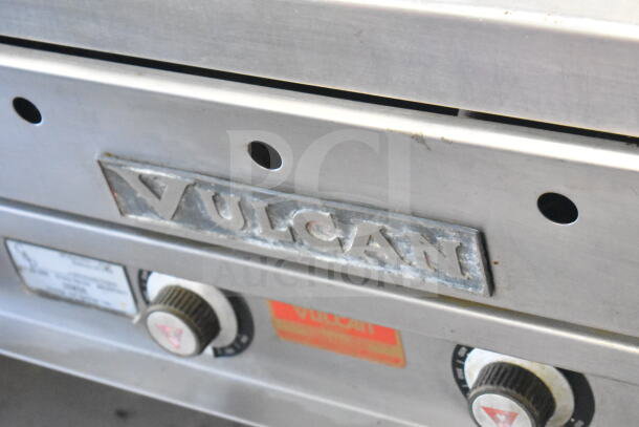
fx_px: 1465
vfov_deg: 16.6
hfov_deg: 24.6
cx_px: 320
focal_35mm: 82
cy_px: 214
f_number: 5.6
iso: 16000
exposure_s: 1/100
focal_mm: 55
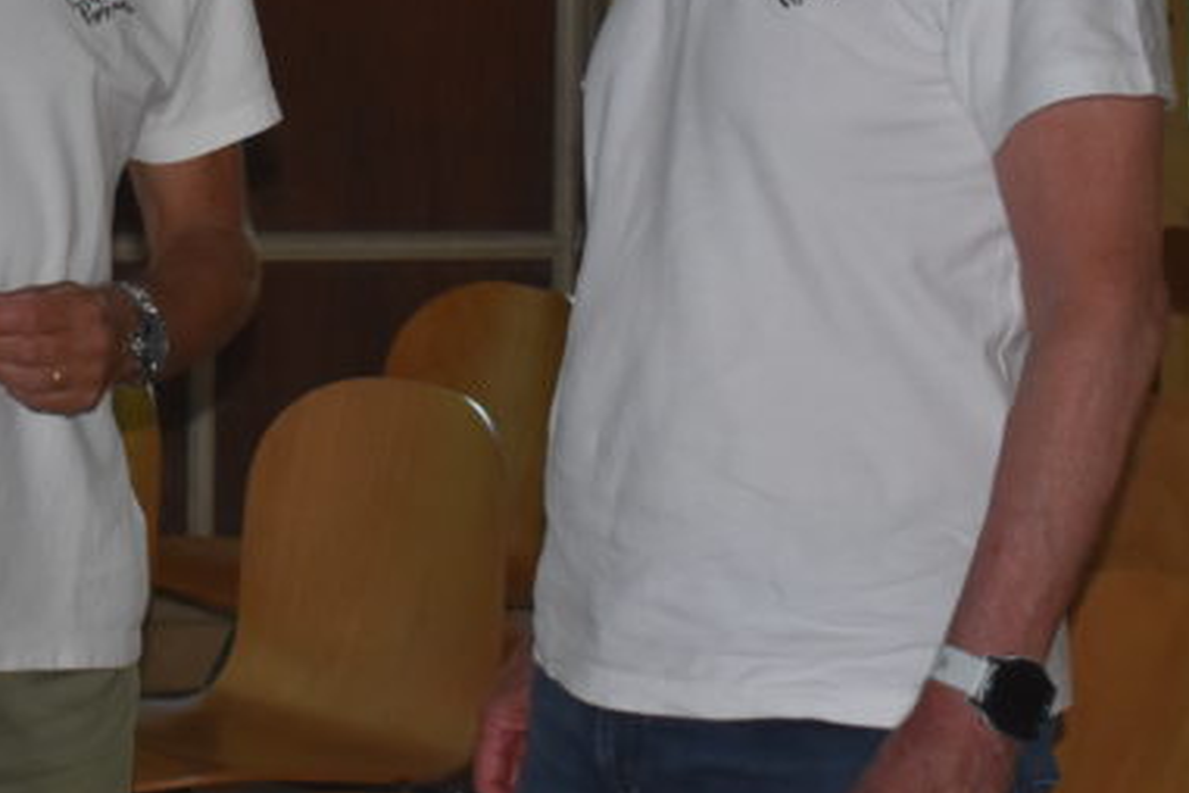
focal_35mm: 153
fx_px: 5053
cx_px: 16
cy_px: -126
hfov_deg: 13.3
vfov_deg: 8.9
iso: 800
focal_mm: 38
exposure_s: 1/100
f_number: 4.8
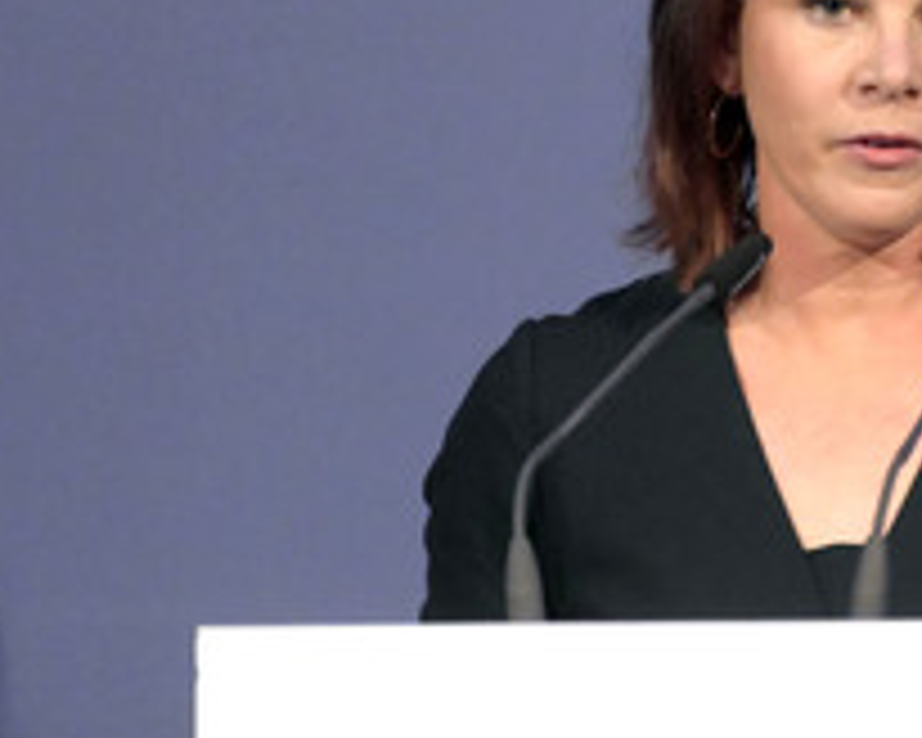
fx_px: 28215
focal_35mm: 1034
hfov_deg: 1.9
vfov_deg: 1.5
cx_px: 839
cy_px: 328
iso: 12800
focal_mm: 500
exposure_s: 1/320
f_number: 5.6
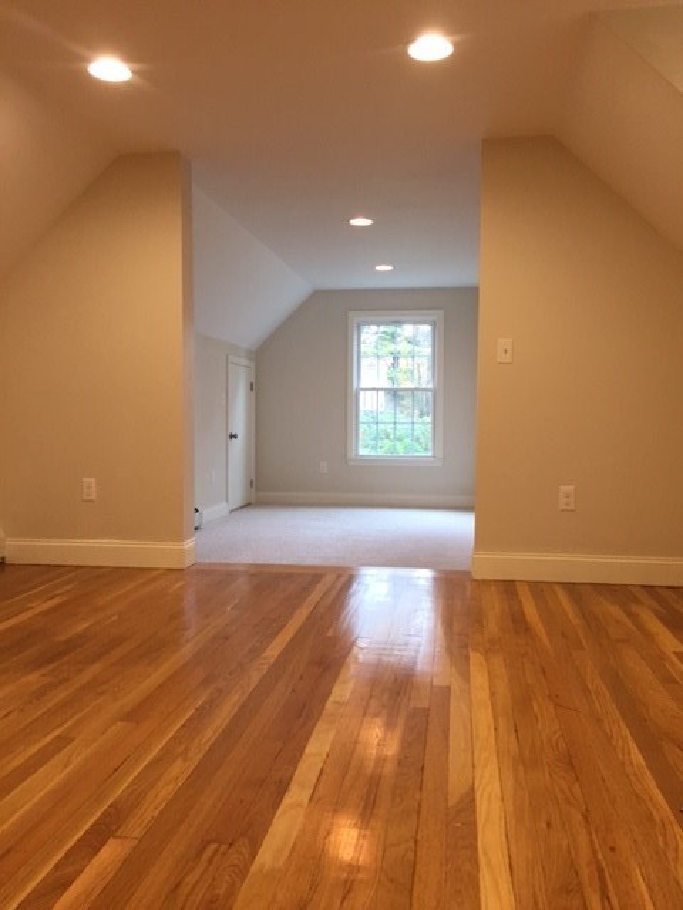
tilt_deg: -2.3
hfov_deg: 48.2
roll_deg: +0.0
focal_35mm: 29
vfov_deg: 61.7
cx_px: 342
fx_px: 763
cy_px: 455
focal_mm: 4.15
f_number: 2.2
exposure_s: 1/30
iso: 50
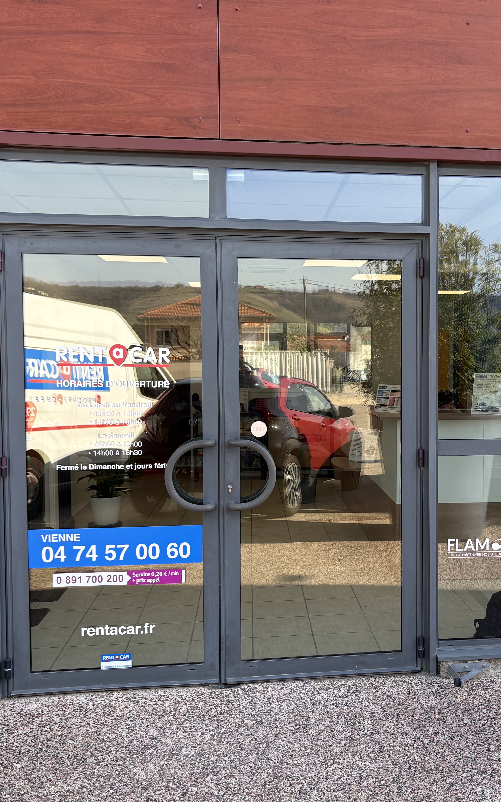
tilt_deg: -2.8
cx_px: 359
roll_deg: +0.8
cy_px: 398
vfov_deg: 52.8
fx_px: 808
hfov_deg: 33.9
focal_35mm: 37
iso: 50
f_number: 1.6
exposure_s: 1/535
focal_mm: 5.96
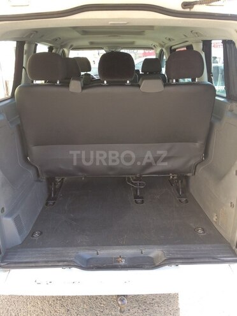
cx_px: 118
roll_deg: +0.9
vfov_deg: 61.7
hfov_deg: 48.2
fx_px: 265
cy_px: 158
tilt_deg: -21.7
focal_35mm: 29
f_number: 2.2
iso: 32
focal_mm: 4.15
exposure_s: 1/132
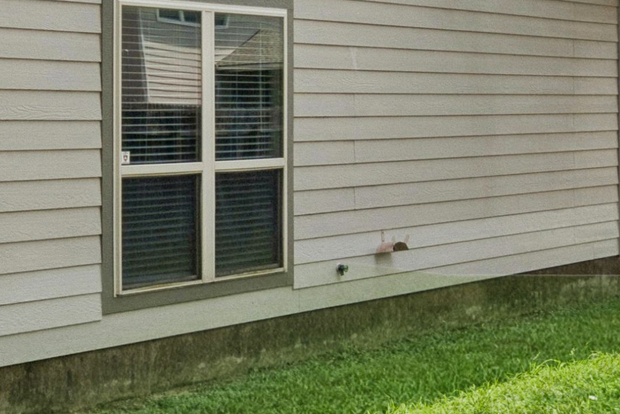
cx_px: 161
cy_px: 124
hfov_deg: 24.2
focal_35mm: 83
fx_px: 1430
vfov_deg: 16.4
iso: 100
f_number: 8
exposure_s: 1/400
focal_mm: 11
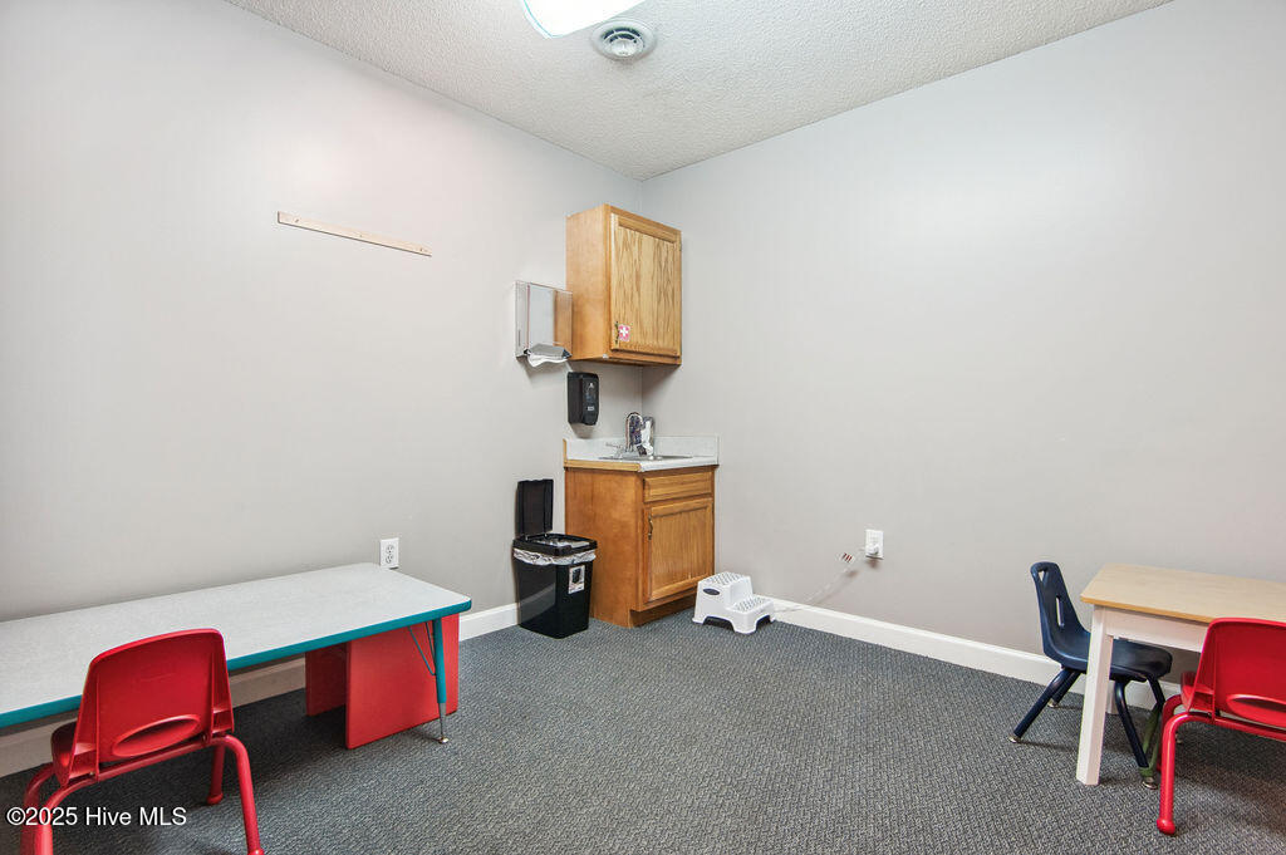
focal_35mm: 17
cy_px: 428
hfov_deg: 93.3
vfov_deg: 70.3
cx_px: 643
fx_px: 607
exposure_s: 1/20
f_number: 8
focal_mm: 17
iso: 1100
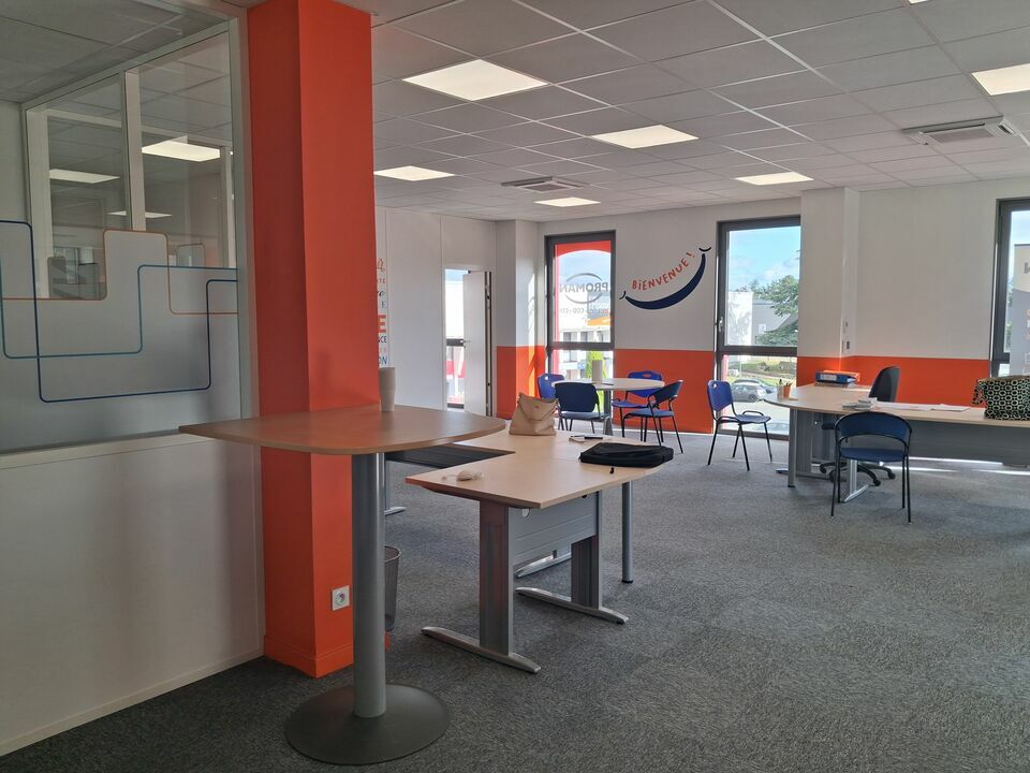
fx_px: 803
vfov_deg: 51.4
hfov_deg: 65.3
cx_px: 515
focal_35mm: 27
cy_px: 386
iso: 25
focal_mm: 4
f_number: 1.8
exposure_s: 1/100
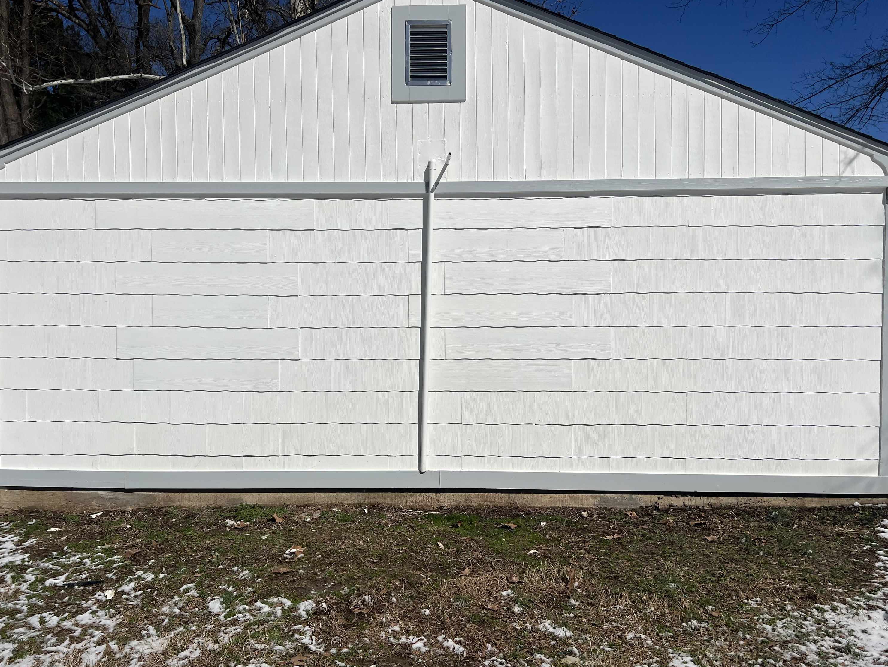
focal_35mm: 27
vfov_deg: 51.4
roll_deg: -0.1
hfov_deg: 65.3
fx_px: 693
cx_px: 432
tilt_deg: -1.4
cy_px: 338
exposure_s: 1/16393
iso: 40
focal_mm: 5.7
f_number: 1.5
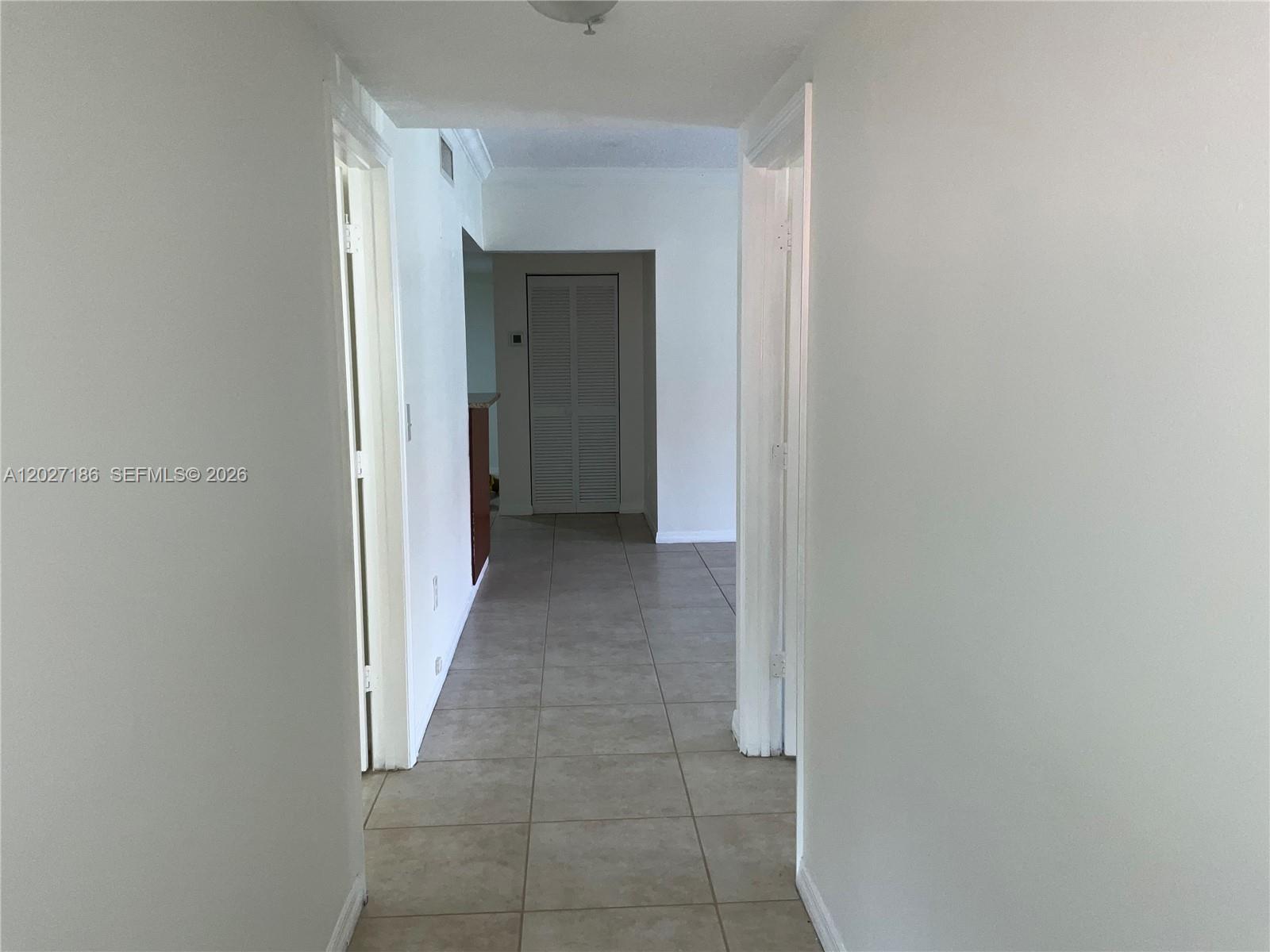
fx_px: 1064
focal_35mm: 29
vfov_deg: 48.2
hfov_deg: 61.7
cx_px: 635
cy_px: 476
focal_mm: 3
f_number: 1.8
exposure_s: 1/60
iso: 32
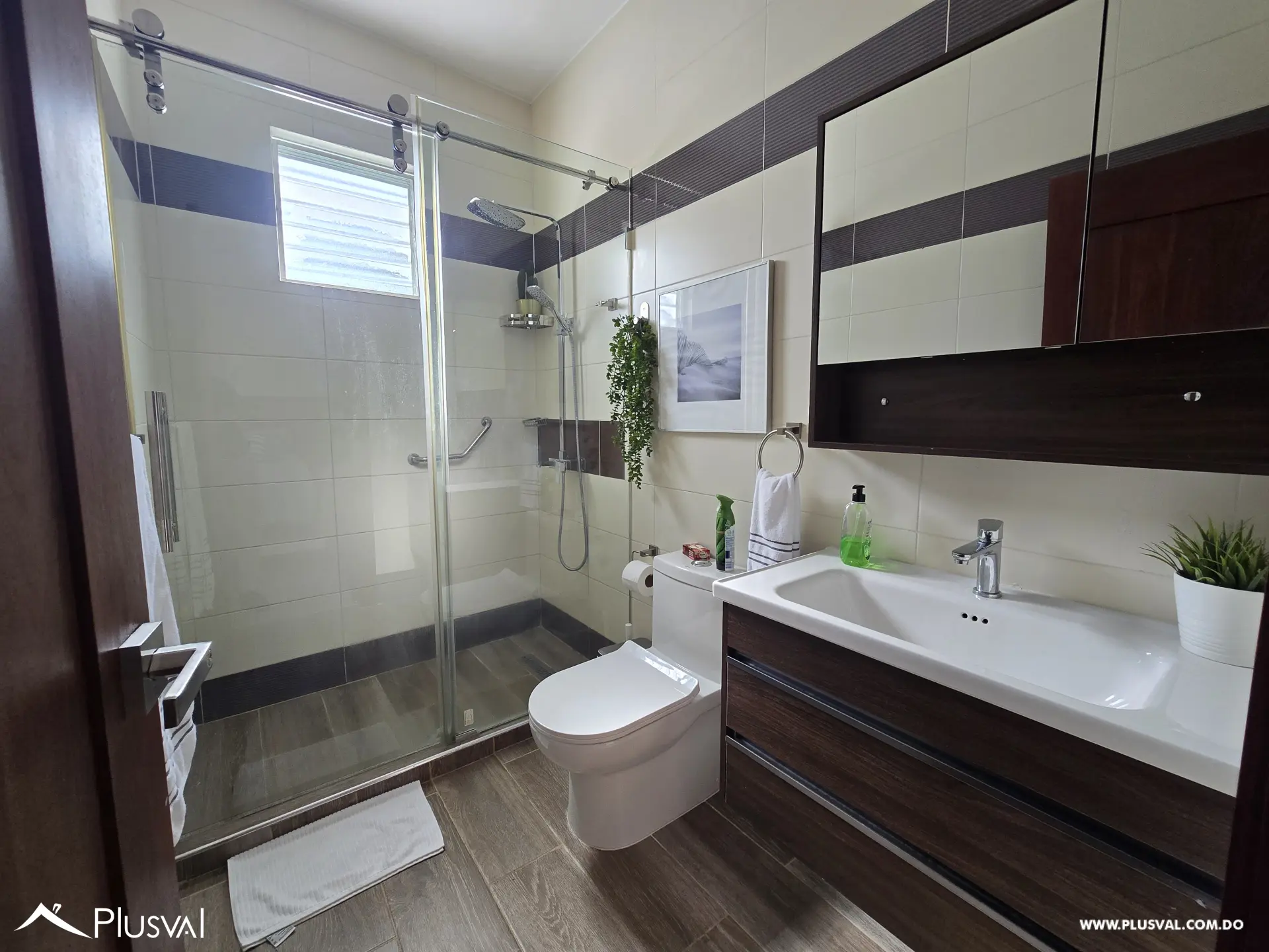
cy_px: 476
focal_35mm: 13
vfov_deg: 89.9
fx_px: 477
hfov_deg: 106.2
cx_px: 634
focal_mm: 2.2
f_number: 2.2
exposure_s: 1/60
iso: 80
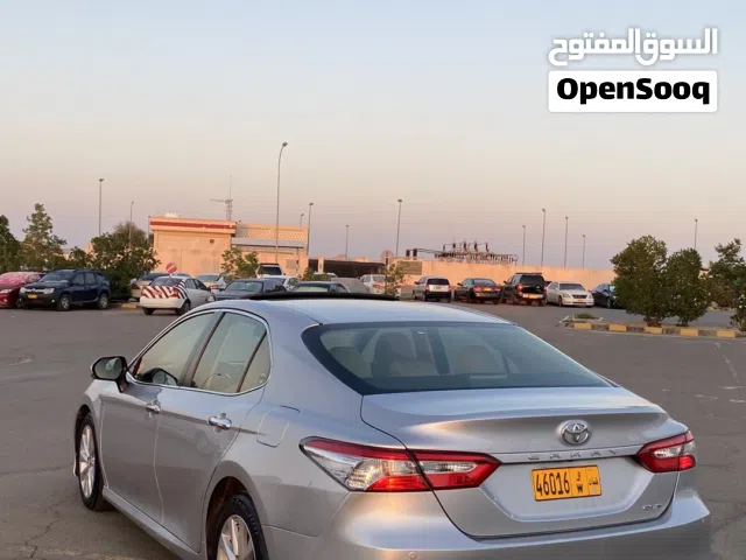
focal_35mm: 26
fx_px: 560
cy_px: 280
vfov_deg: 53.1
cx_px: 373
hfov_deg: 67.3
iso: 32
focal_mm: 4.25
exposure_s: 1/275
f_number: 1.8
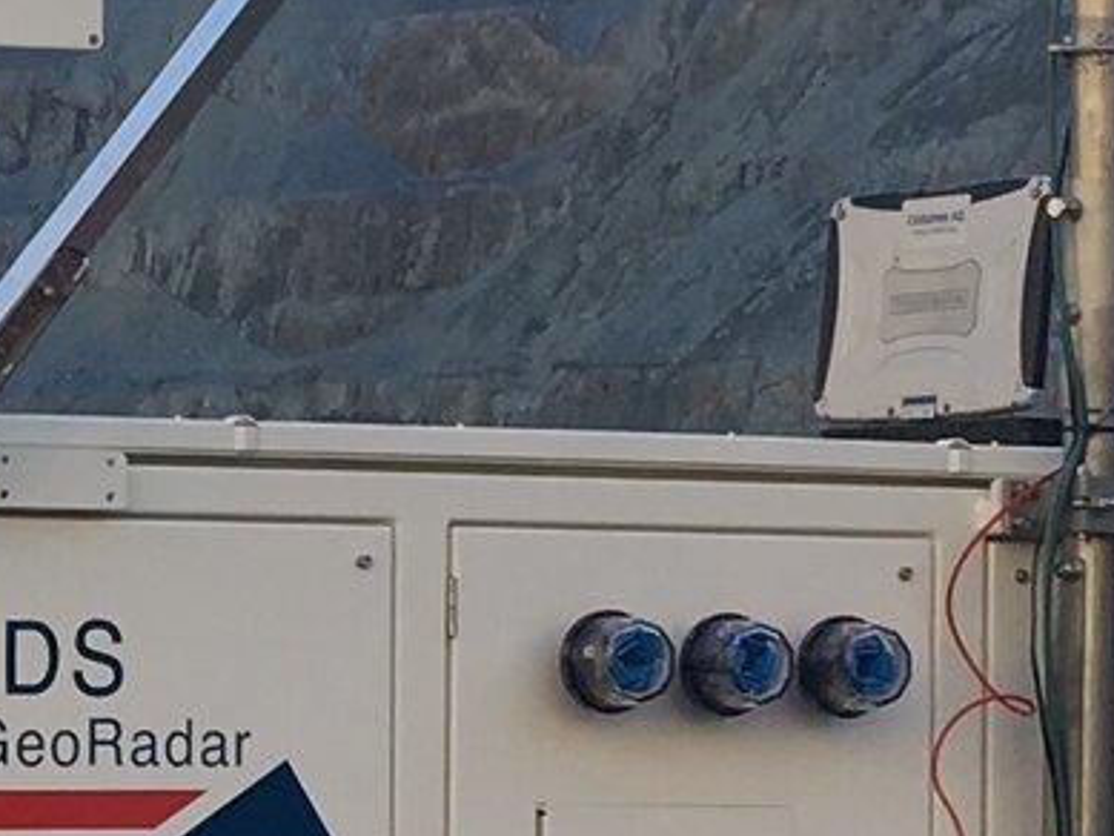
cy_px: 727
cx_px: -796
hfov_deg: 9.9
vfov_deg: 7.8
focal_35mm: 191
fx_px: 6149
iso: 25
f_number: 2.2
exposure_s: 1/333
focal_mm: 4.15
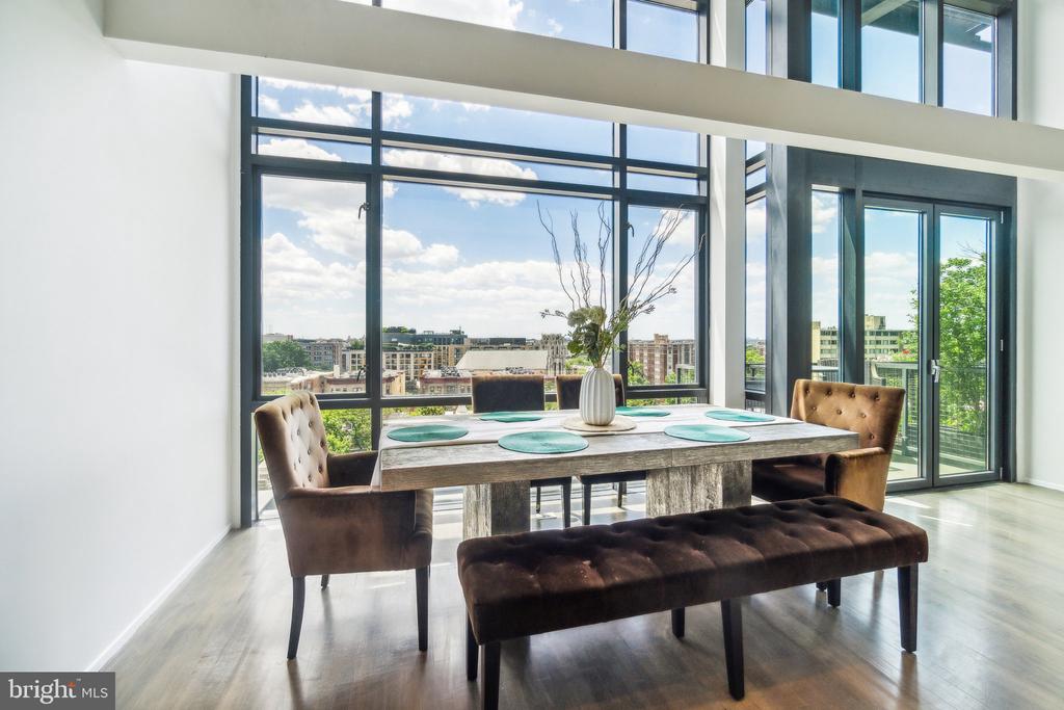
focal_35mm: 15
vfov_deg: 77.3
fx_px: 443
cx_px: 532
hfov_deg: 100.4
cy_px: 355
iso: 200
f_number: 7.1
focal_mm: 10
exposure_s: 1/160
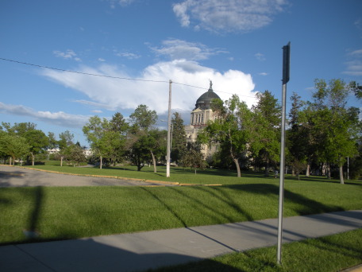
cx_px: 181
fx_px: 376
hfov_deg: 51.4
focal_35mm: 36
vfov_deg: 39.7
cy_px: 136
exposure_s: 1/672
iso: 64
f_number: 3.5
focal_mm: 6.3
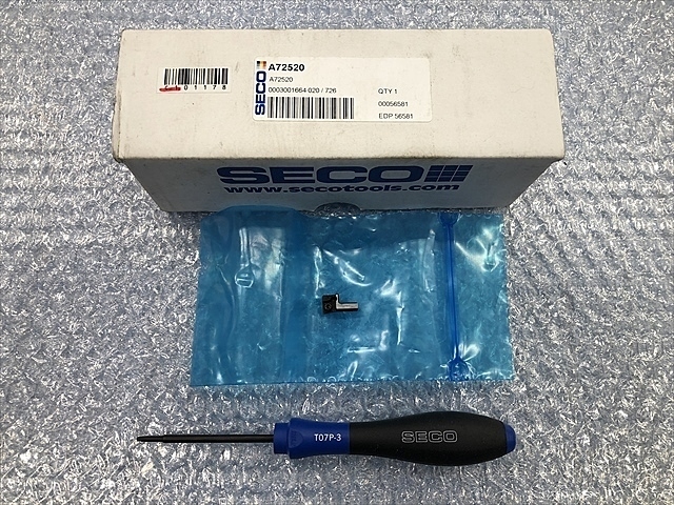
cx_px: 337
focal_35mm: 28
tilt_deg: -74.6
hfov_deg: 63.4
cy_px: 252
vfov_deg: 49.7
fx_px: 545
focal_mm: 3.99
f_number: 1.8
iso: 32
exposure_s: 1/30
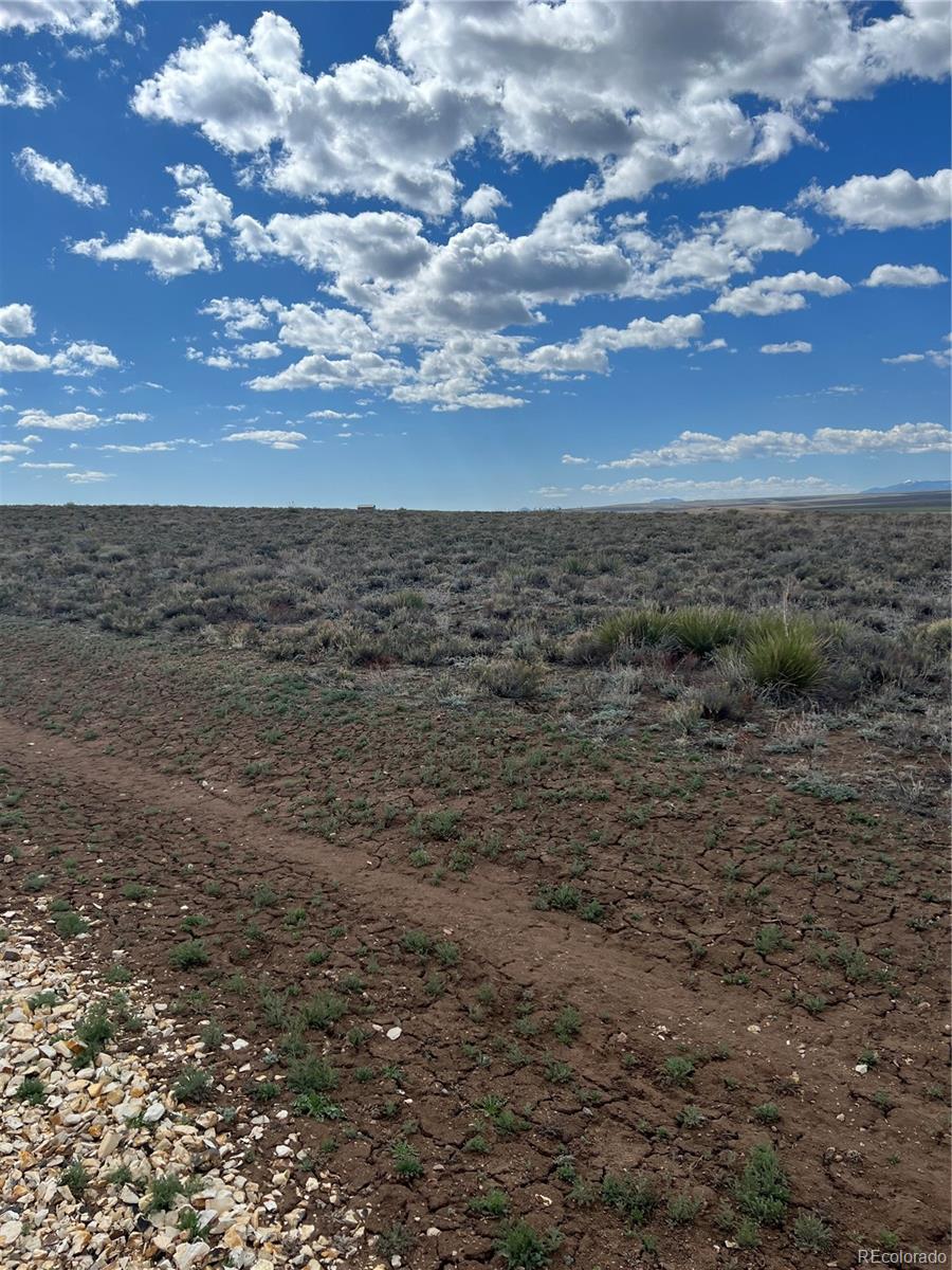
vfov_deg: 67.3
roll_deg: +1.0
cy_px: 635
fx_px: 953
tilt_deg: -7.7
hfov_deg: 53.1
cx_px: 476
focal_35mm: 26
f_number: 1.5
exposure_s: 1/6993
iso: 50
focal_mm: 5.7
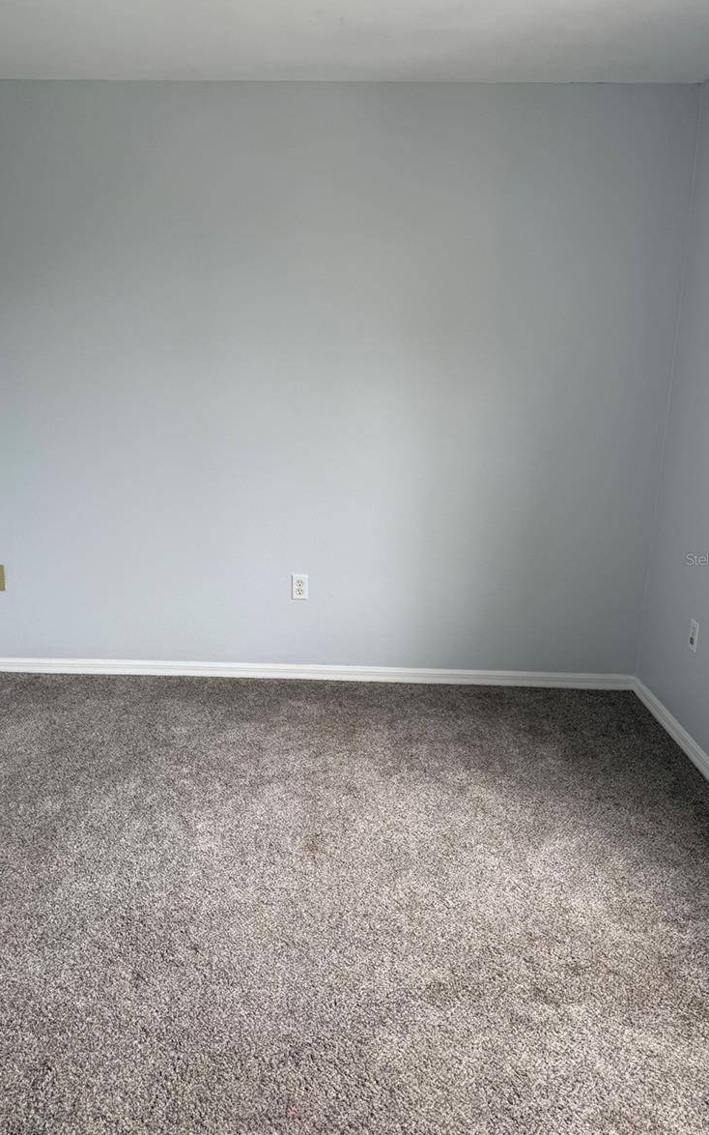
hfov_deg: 47.5
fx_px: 804
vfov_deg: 70.4
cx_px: 320
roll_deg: -0.4
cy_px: 559
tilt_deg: -14.5
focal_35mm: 26
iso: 80
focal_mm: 6.76
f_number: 1.78
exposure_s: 1/121
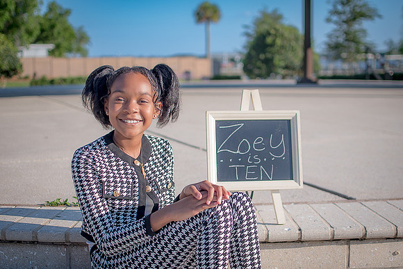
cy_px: 145
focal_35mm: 57
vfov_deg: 23.7
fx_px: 640
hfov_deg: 35.0
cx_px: 202
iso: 100
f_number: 2.2
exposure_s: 1/1250
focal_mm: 35
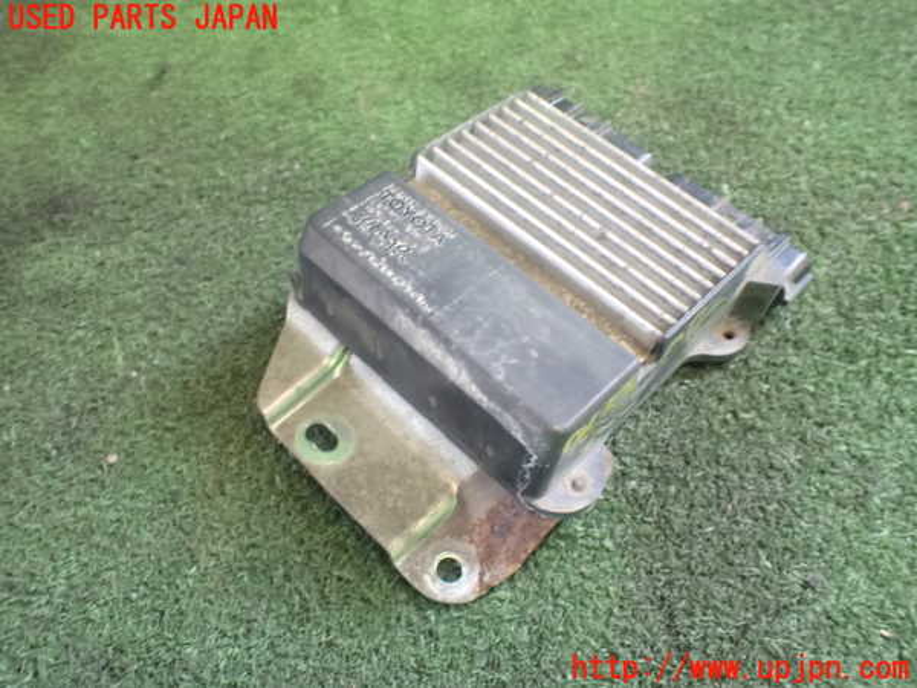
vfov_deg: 46.8
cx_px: 458
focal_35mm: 30
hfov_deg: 60.0
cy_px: 344
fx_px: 795
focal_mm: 5.4
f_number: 2.3
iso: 1250
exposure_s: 1/30
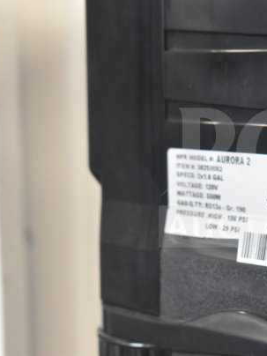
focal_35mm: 120
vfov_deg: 16.5
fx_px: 1231
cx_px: 257
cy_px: 178
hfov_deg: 12.3
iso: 6400
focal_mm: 55
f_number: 5.6
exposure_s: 1/100
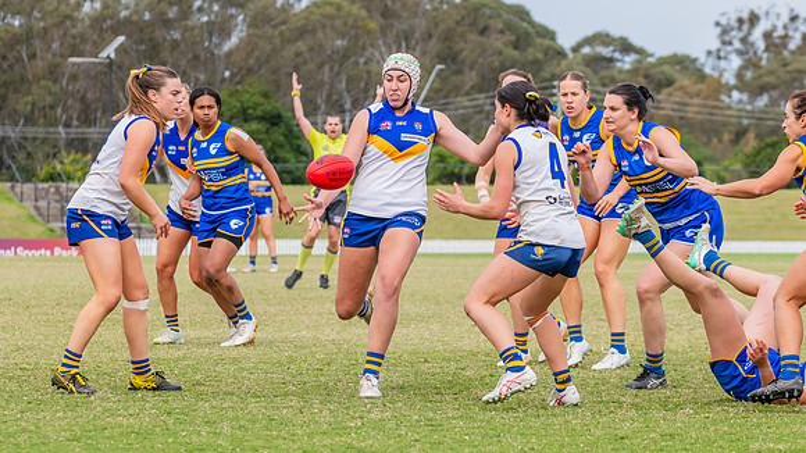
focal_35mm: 188
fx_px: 4007
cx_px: 402
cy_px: 266
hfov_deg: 11.5
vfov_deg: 6.5
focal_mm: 170
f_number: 8
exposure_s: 1/1250
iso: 800
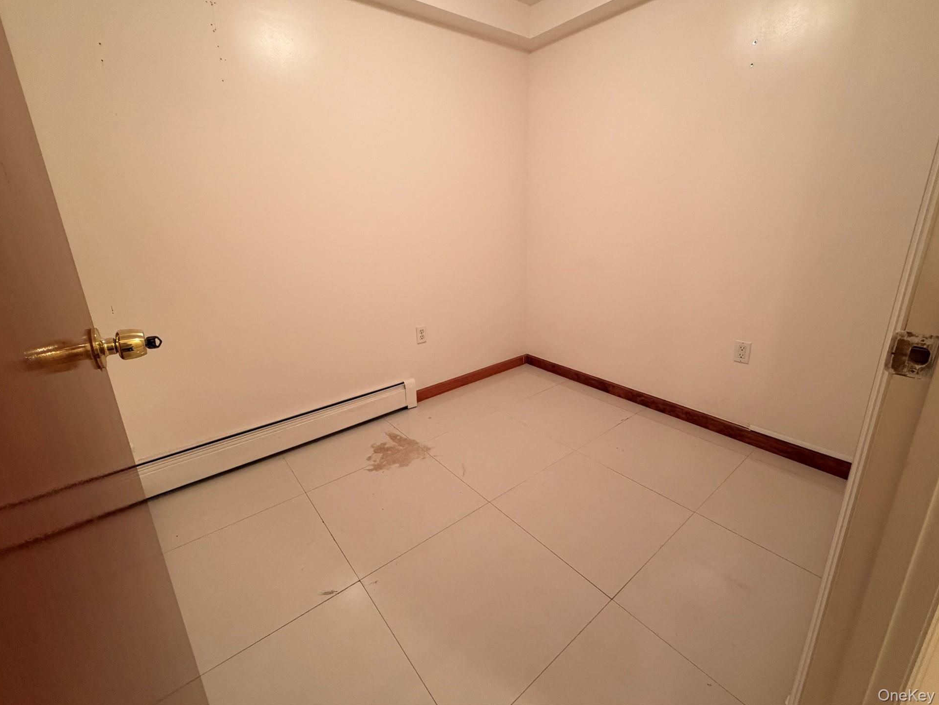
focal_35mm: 15
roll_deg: +2.5
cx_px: 475
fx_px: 407
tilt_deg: -14.4
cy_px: 329
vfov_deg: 81.7
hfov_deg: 98.2
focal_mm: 2.22
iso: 250
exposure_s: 1/60
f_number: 2.2
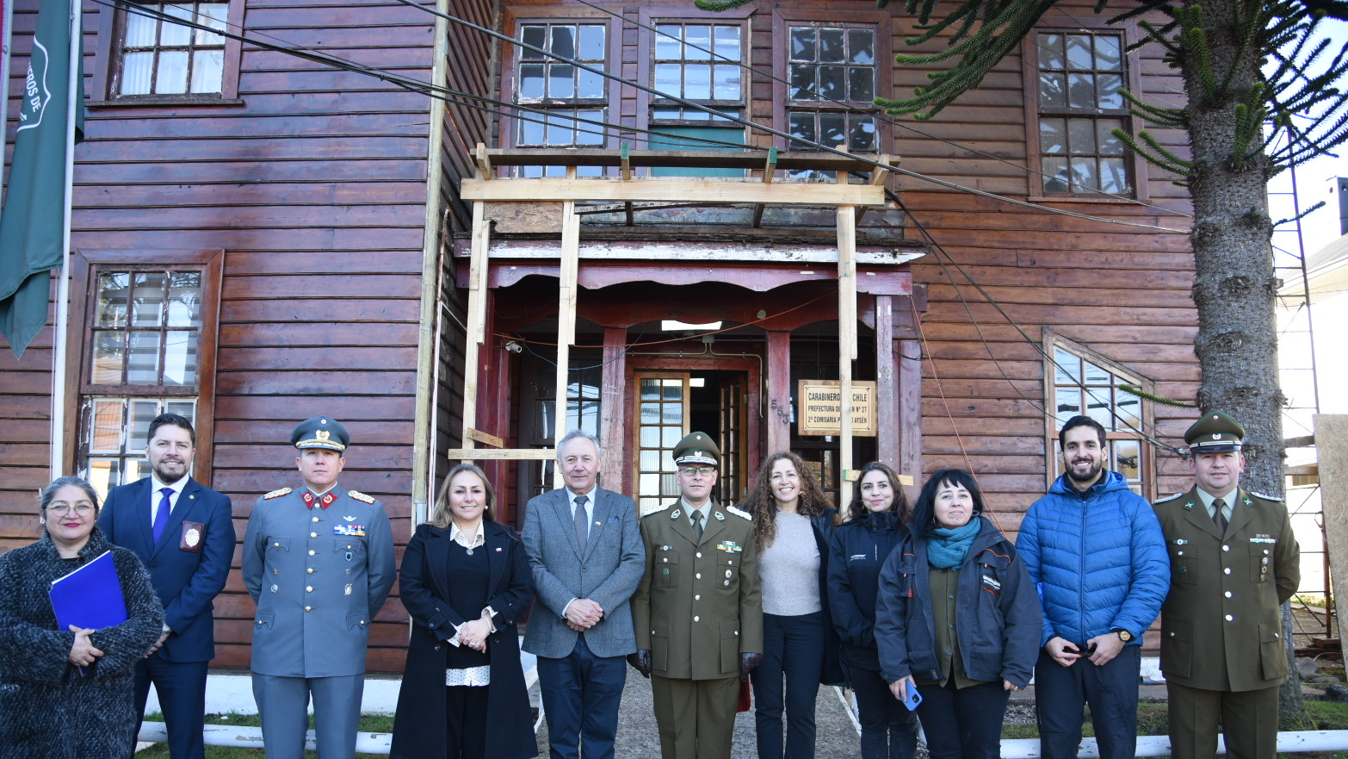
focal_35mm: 26
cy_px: 452
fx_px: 929
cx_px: 658
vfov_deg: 44.2
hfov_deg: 71.9
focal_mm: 24
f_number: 4
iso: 500
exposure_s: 1/200
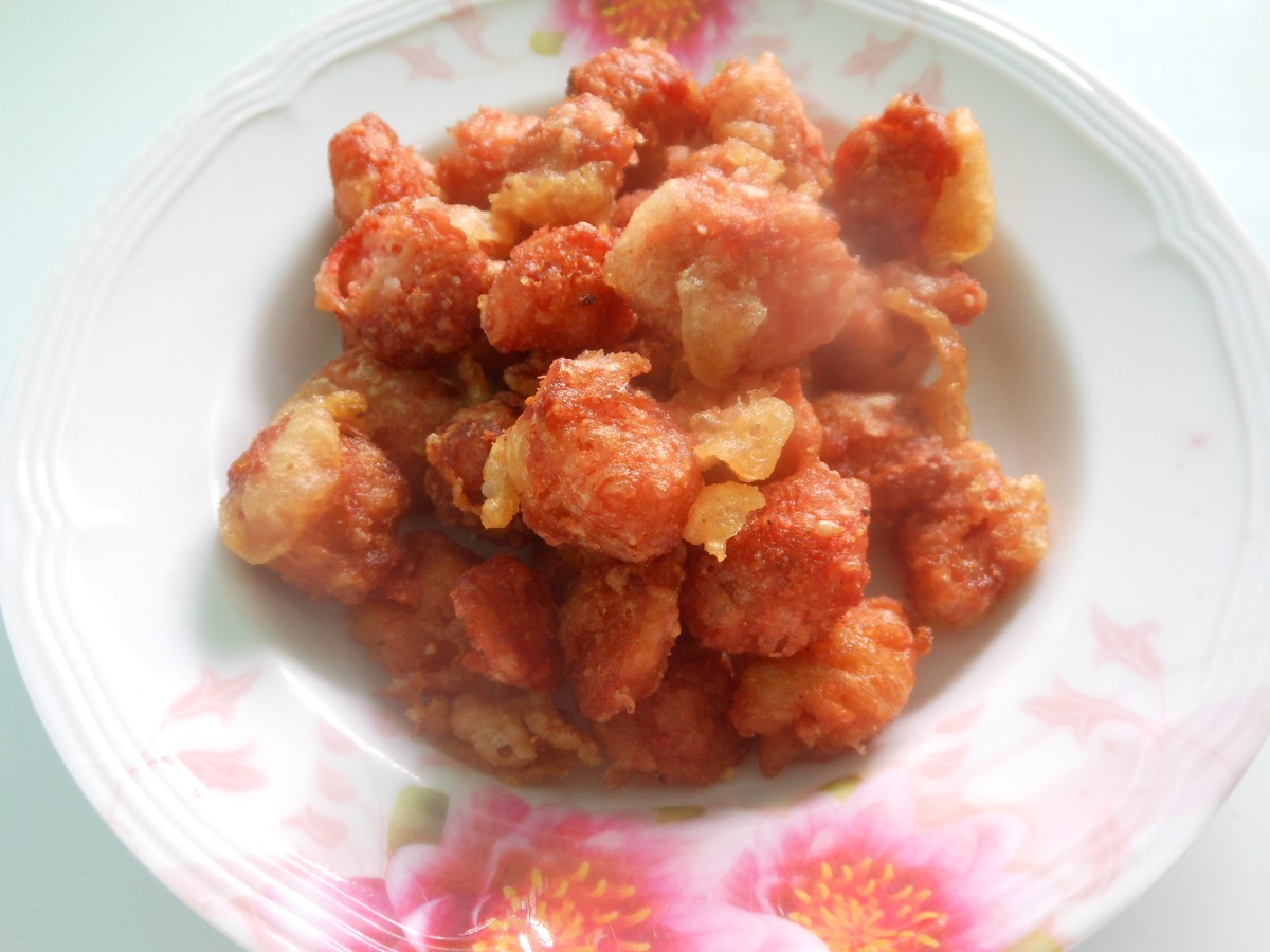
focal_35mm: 33
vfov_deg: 42.9
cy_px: 476
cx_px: 635
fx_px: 1211
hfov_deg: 55.4
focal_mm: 6
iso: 200
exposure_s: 1/30
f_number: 3.5
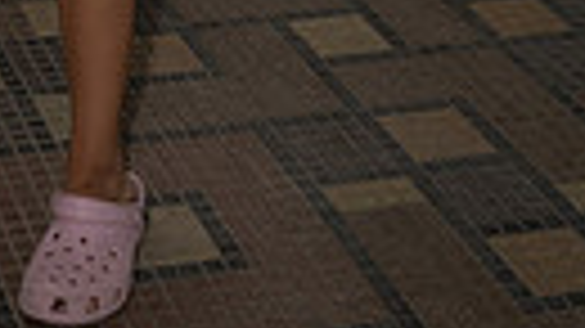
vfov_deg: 8.9
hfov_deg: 17.9
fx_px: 1799
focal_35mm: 116
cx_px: -36
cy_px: -598
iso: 1250
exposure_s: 1/250
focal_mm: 32
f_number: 11
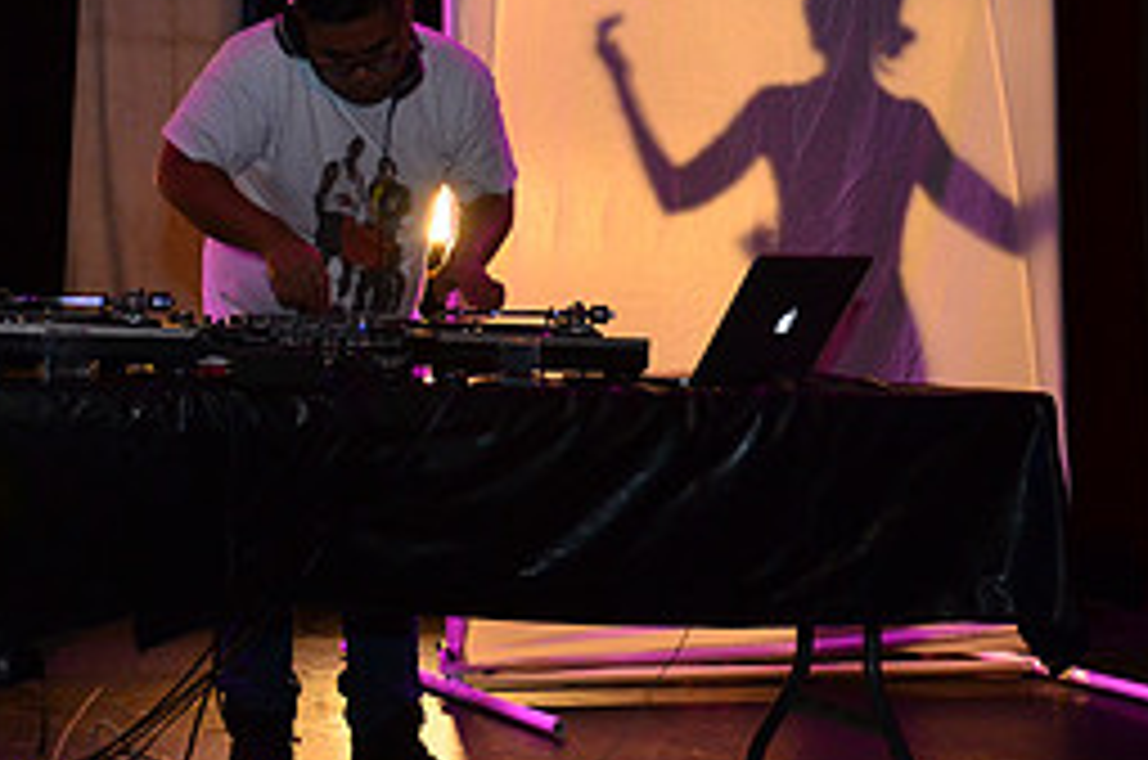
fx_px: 2610
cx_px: 198
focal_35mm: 82
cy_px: 360
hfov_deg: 24.3
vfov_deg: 16.6
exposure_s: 1/160
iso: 1250
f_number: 3.5
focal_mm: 24
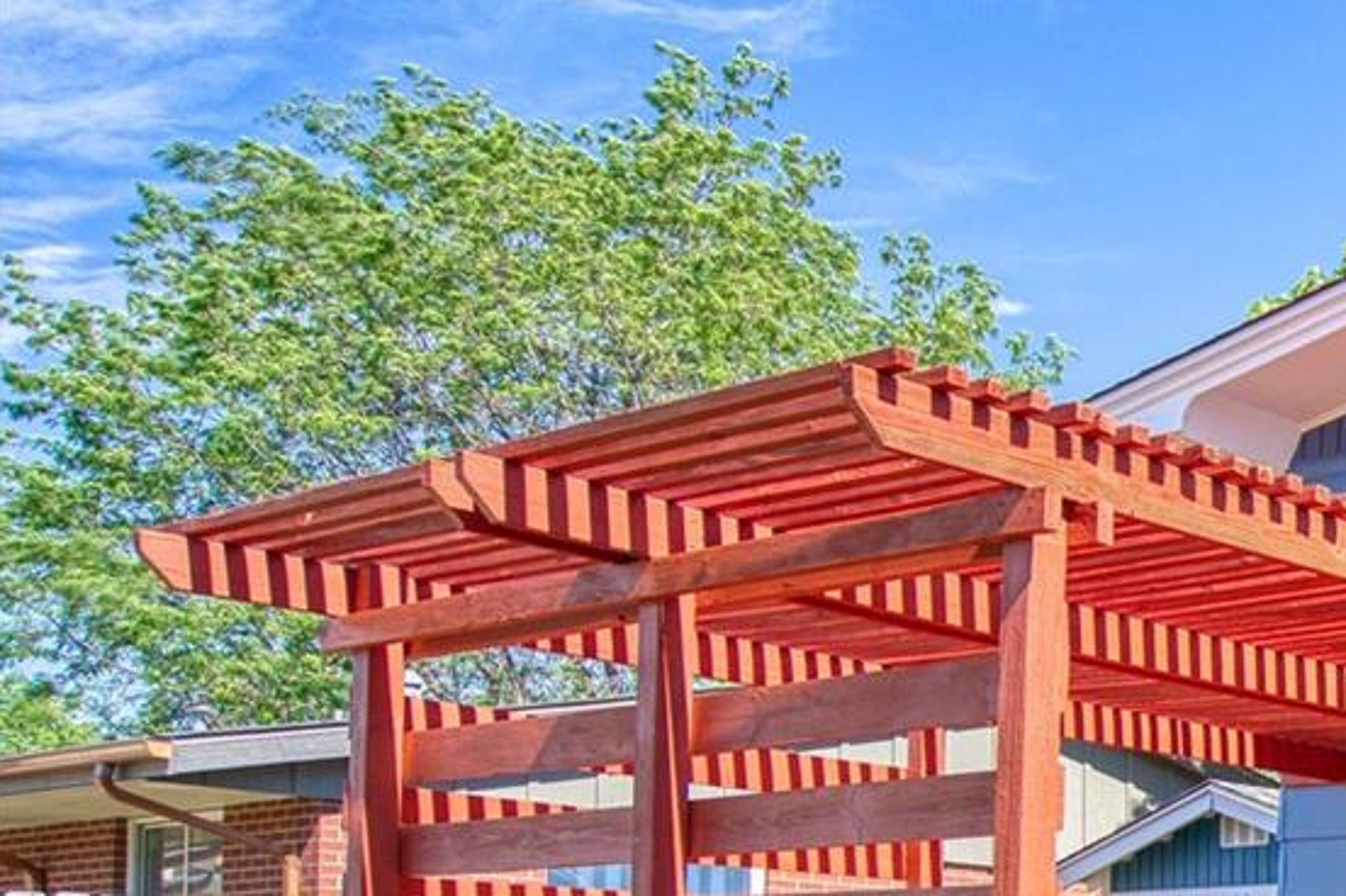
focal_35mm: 55
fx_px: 2055
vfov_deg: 22.8
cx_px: 1940
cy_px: 1045
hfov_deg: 27.2
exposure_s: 1/800
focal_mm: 19
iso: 500
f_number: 4
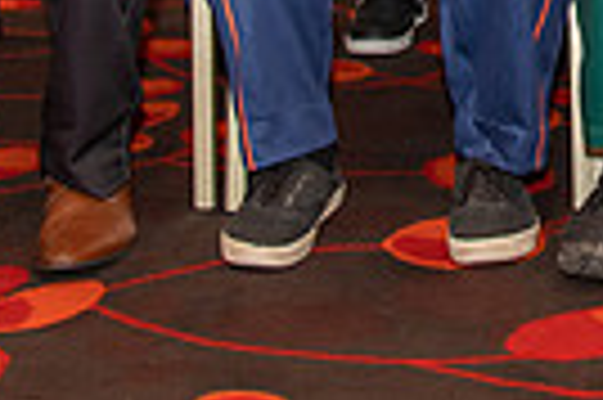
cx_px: 748
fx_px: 2376
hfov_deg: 14.0
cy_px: -479
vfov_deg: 8.9
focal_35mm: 142
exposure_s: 1/60
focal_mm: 31
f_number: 5.6
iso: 800
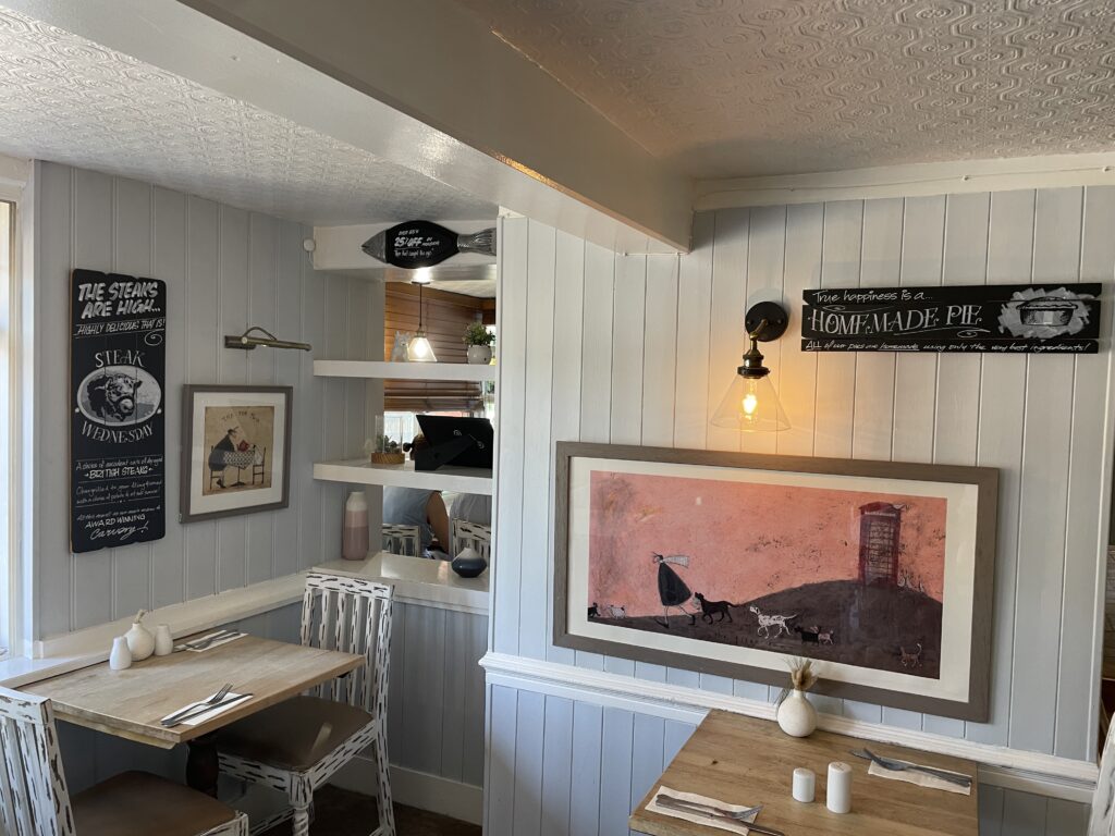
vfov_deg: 53.1
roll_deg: -2.1
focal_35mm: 26
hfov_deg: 67.3
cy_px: 418
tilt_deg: -2.3
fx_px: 837
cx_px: 558
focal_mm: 4.2
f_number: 1.6
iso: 64
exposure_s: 1/50
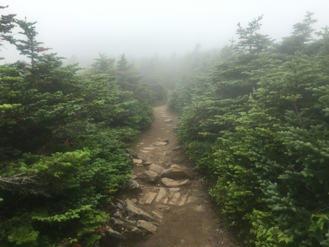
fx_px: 276
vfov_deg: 48.2
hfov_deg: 61.7
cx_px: 164
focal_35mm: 29
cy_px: 124
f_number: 2.2
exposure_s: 1/625
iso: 25
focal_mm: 4.15
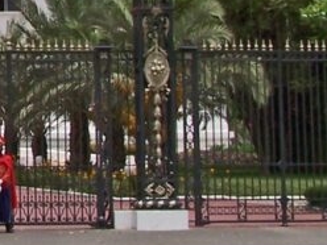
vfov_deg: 9.3
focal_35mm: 157
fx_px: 1483
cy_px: -97
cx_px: -127
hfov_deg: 12.1
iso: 80
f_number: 5.6
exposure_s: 1/500
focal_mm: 6.3
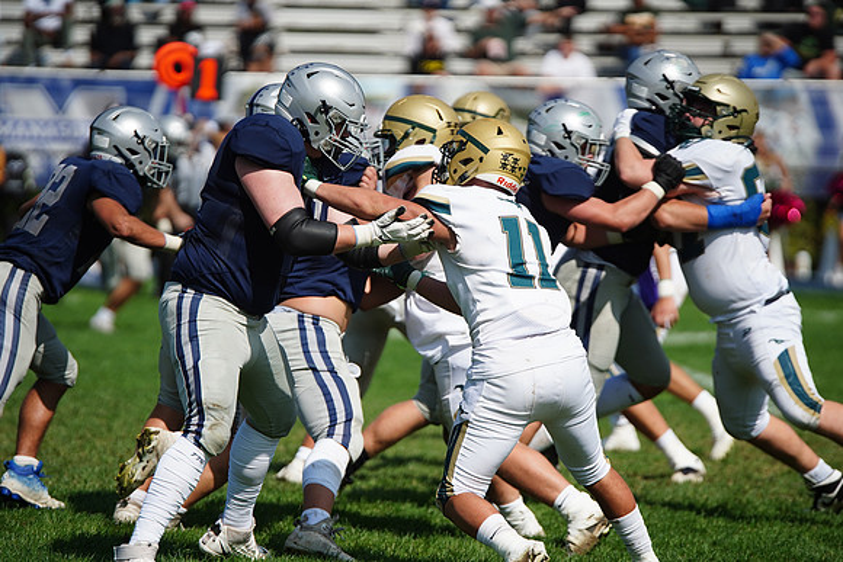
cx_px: 422
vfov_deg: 5.0
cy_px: 281
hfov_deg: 7.5
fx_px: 6417
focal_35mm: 274
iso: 400
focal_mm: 274
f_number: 2.8
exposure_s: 1/8000
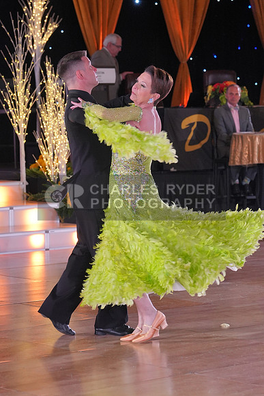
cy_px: 198
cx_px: 132
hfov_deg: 9.9
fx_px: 1517
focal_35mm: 138
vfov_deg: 14.9
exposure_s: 1/400
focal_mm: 92
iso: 1600
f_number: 4
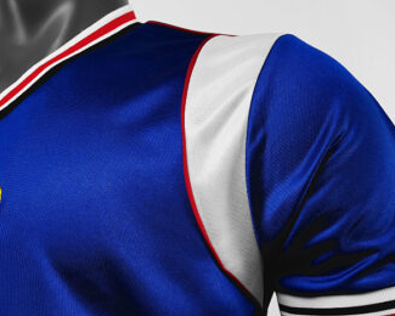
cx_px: 120
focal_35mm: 54
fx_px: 631
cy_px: 232
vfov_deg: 27.8
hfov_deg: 34.3
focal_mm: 5.58
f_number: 1.8
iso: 160
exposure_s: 1/100
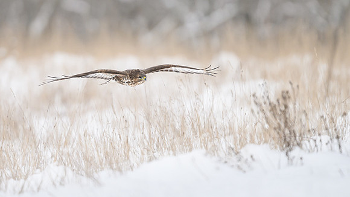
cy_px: 58
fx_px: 9191
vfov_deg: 1.2
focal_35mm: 991
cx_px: 107
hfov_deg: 2.2
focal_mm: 560
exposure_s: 1/2500
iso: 1600
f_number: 4
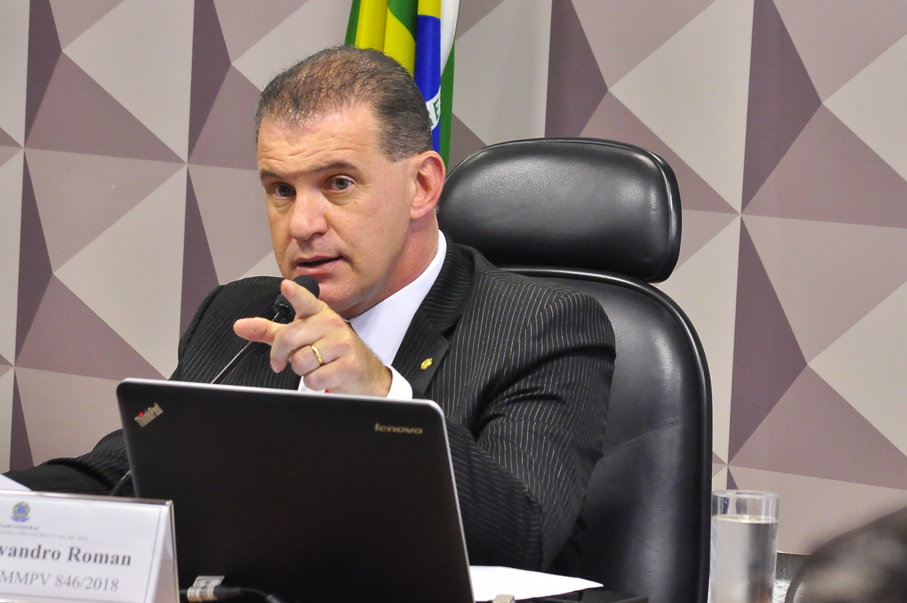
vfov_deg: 4.5
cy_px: 311
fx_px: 7625
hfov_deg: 6.8
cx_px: 388
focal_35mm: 303
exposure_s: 1/45
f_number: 9.5
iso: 2000
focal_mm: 170
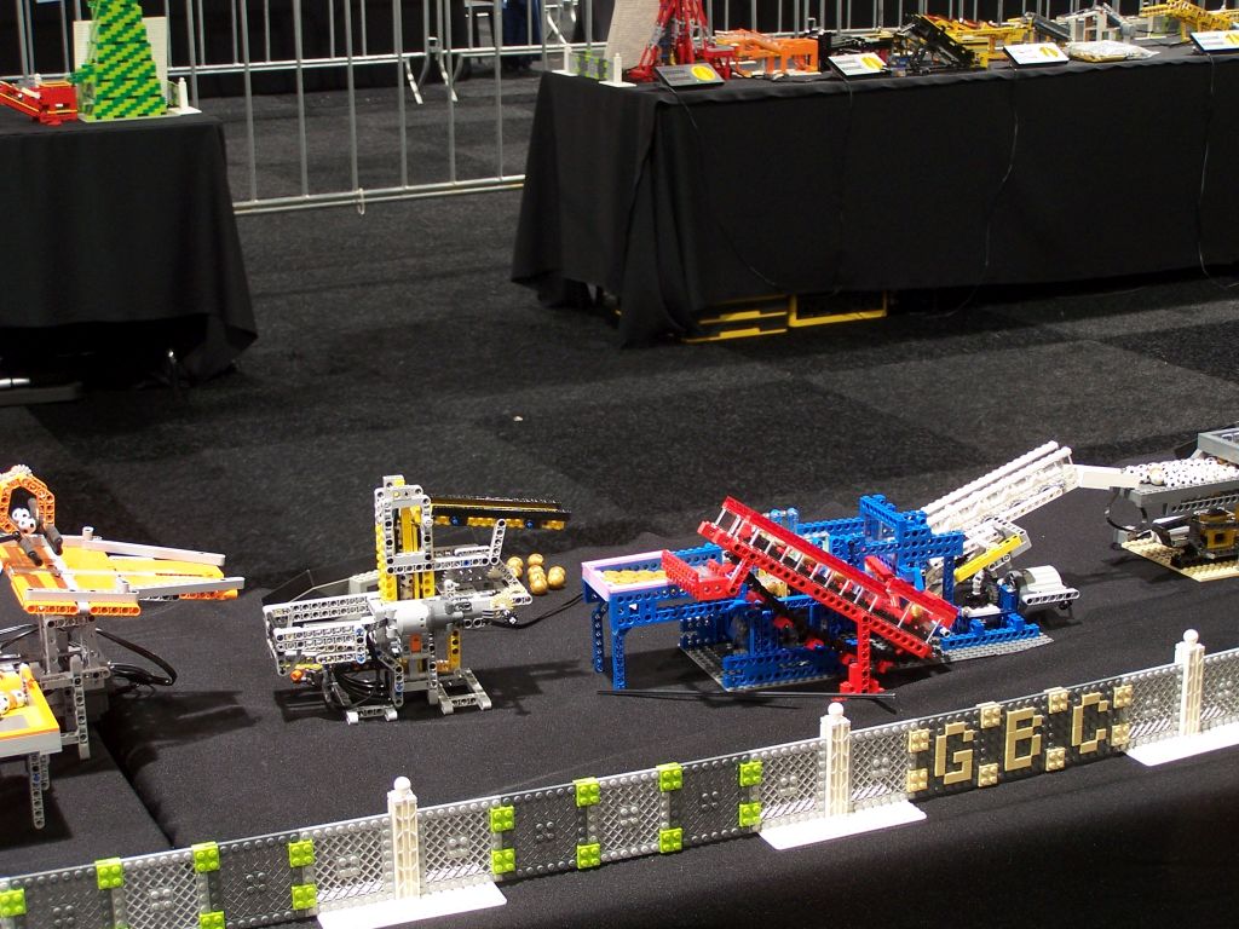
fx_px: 2398
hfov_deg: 29.0
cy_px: 464
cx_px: 620
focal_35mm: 67
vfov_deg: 21.9
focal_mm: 11.1
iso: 80
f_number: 3.2
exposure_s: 1/2
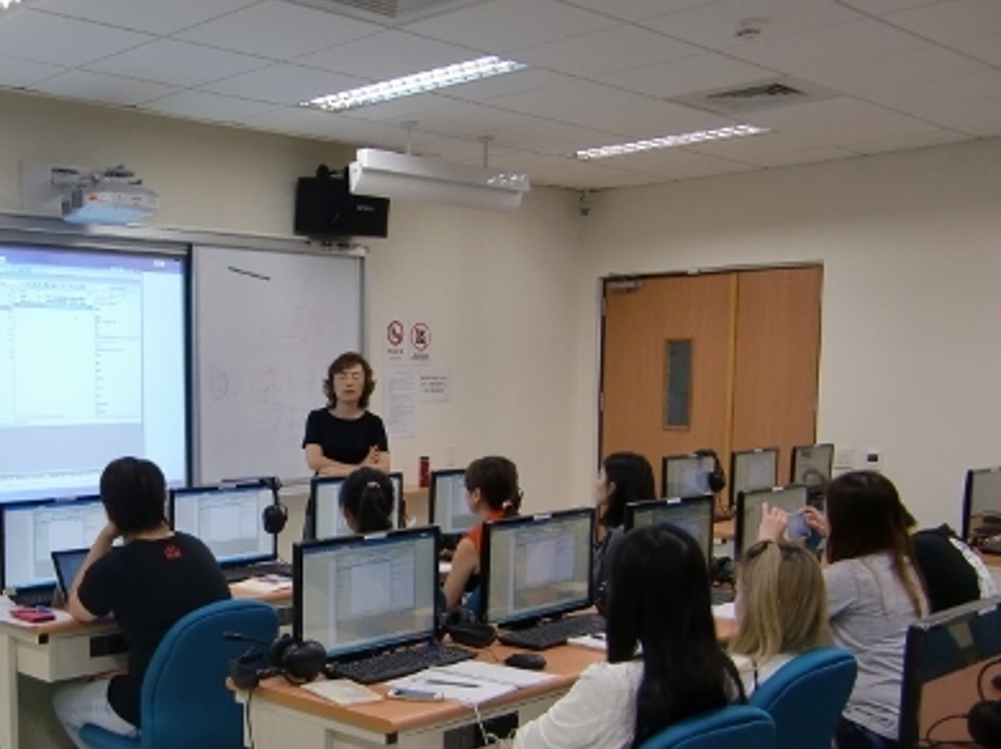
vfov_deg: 30.9
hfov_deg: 39.5
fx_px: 1329
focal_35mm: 46
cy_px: 572
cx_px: 185
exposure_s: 1/60
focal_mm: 4.9
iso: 100
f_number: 2.6
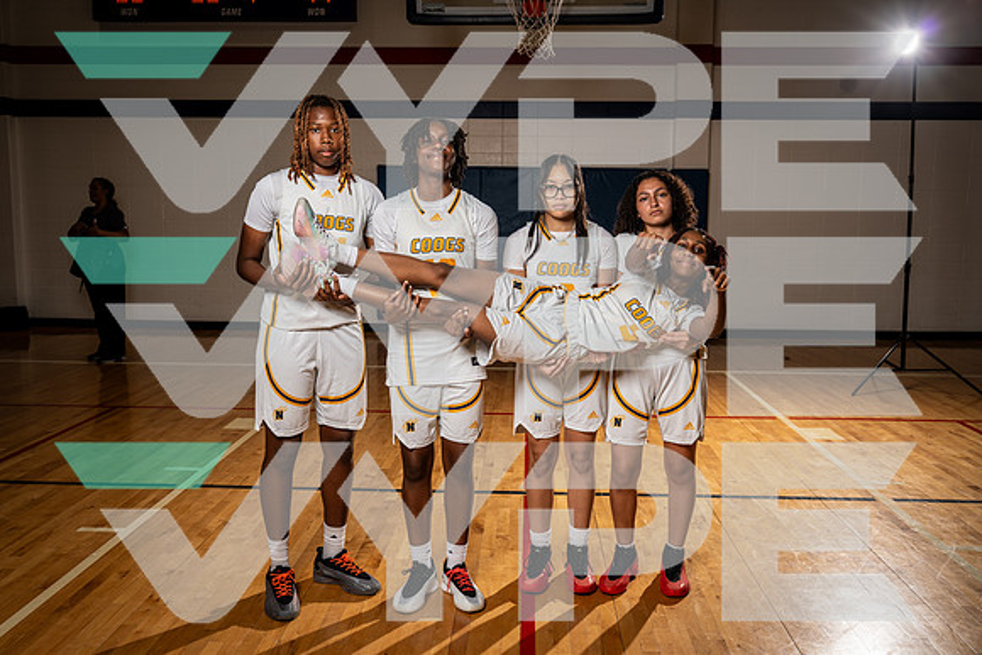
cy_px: 328
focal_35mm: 33
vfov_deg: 40.0
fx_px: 900
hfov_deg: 57.2
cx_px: 491
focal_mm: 33
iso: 125
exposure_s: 1/250
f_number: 5.6
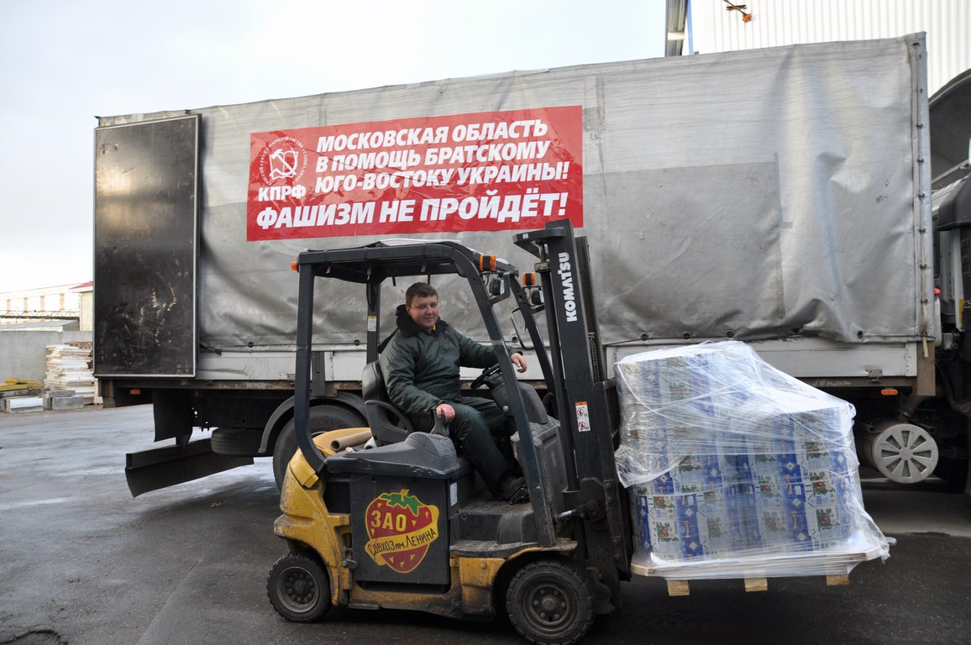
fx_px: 727
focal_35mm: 27
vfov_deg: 47.8
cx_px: 486
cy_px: 322
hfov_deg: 67.4
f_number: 5.6
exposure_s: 1/30
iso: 220
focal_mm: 18
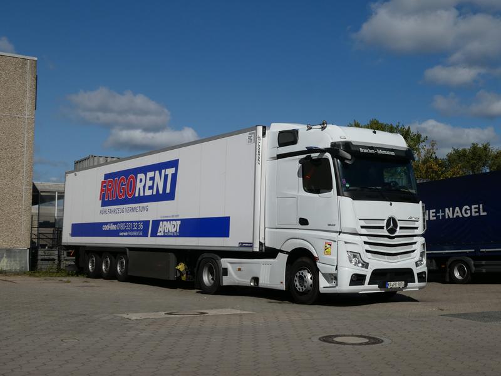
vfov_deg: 32.9
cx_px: 250
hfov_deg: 42.9
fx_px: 637
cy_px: 188
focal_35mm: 44
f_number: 6.3
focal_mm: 7.8
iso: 80
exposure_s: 1/800
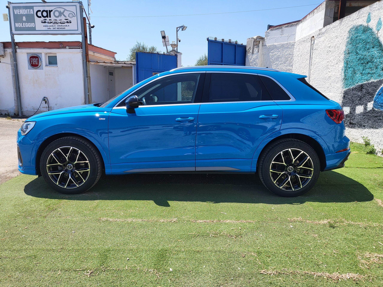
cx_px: 192
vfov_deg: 53.1
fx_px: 288
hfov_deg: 67.3
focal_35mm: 26
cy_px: 144
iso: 50
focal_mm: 4.25
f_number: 1.8
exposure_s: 1/2151
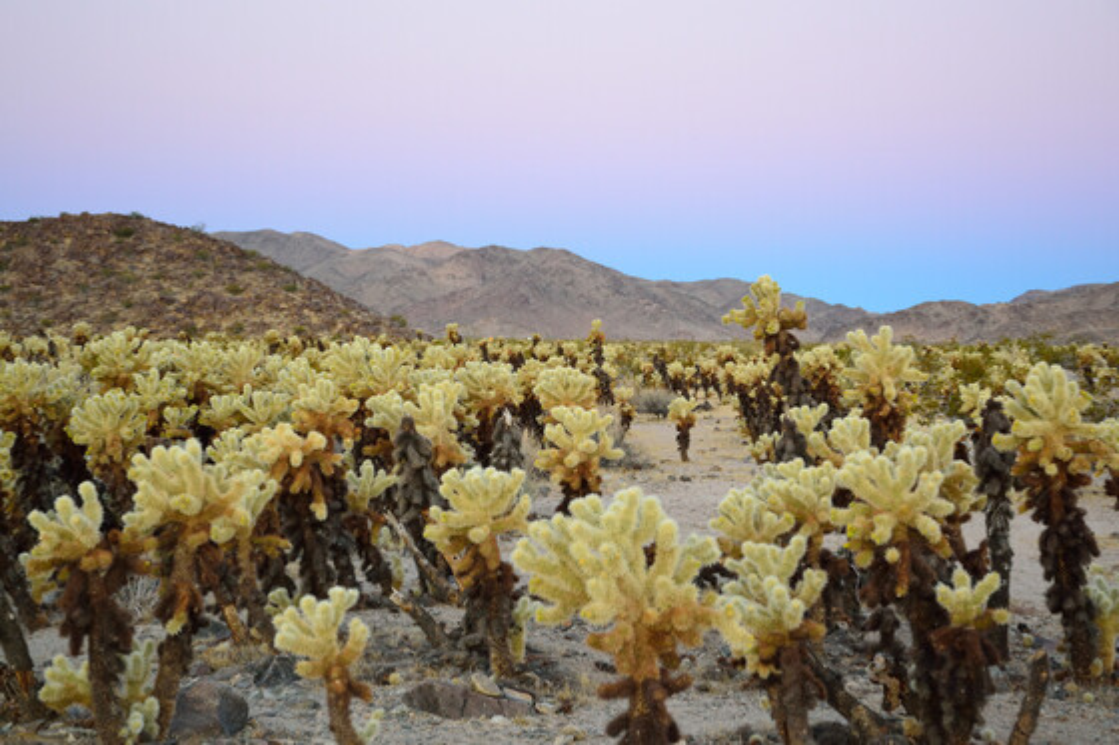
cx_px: 560
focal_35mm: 75
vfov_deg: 18.2
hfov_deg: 27.0
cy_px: 372
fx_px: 2330
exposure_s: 1/15
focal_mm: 50
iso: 720
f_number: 6.3
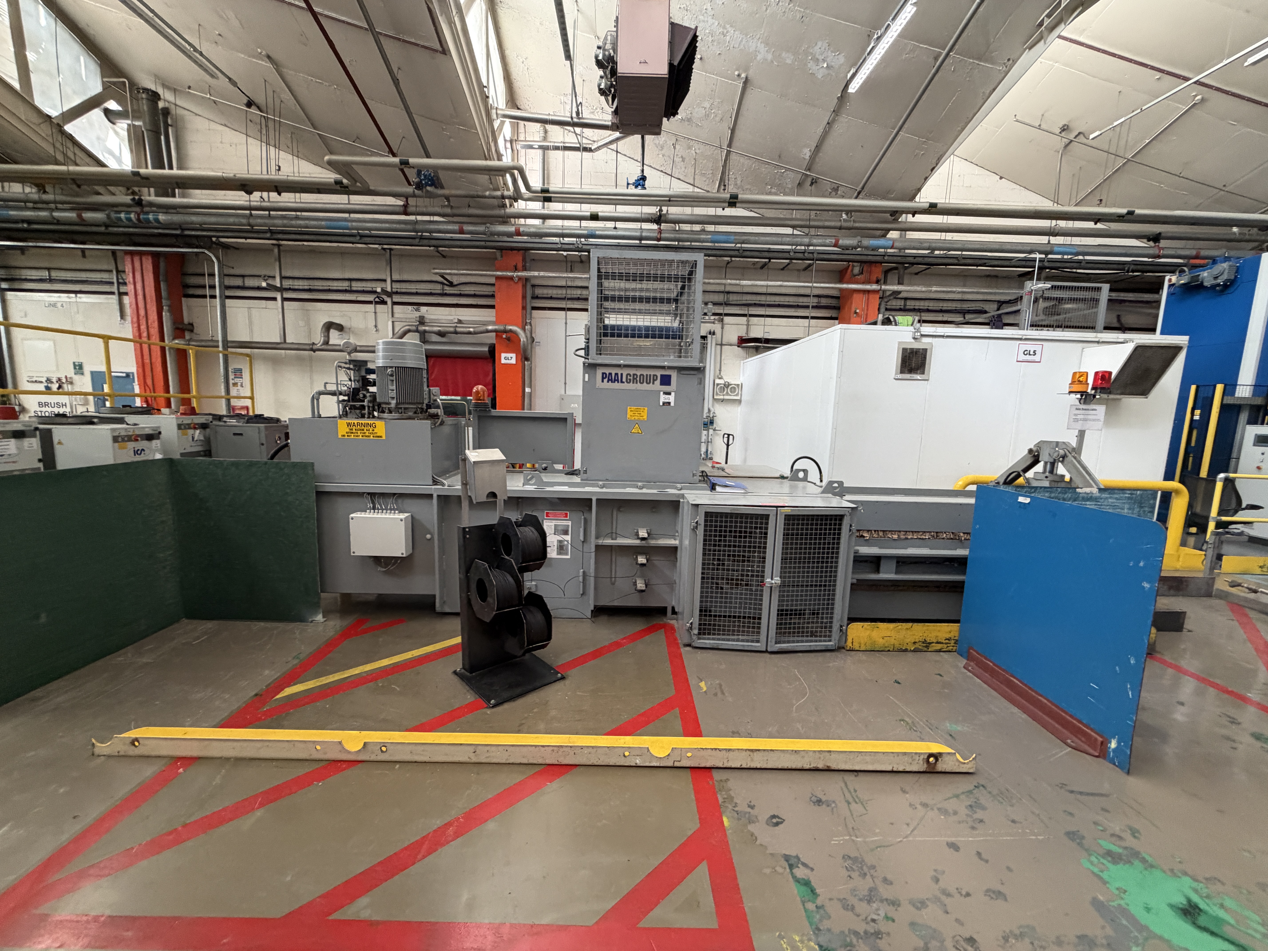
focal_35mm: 14
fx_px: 513
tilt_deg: -6.1
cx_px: 634
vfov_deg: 85.7
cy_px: 476
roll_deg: -2.6
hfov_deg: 102.1
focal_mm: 2.22
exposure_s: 1/82
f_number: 2.2
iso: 320
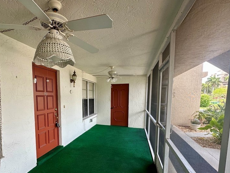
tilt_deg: -7.2
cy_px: 111
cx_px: 89
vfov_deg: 64.7
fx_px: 133
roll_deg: -0.2
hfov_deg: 80.5
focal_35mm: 20
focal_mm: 2.22
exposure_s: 1/99
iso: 80
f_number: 2.2
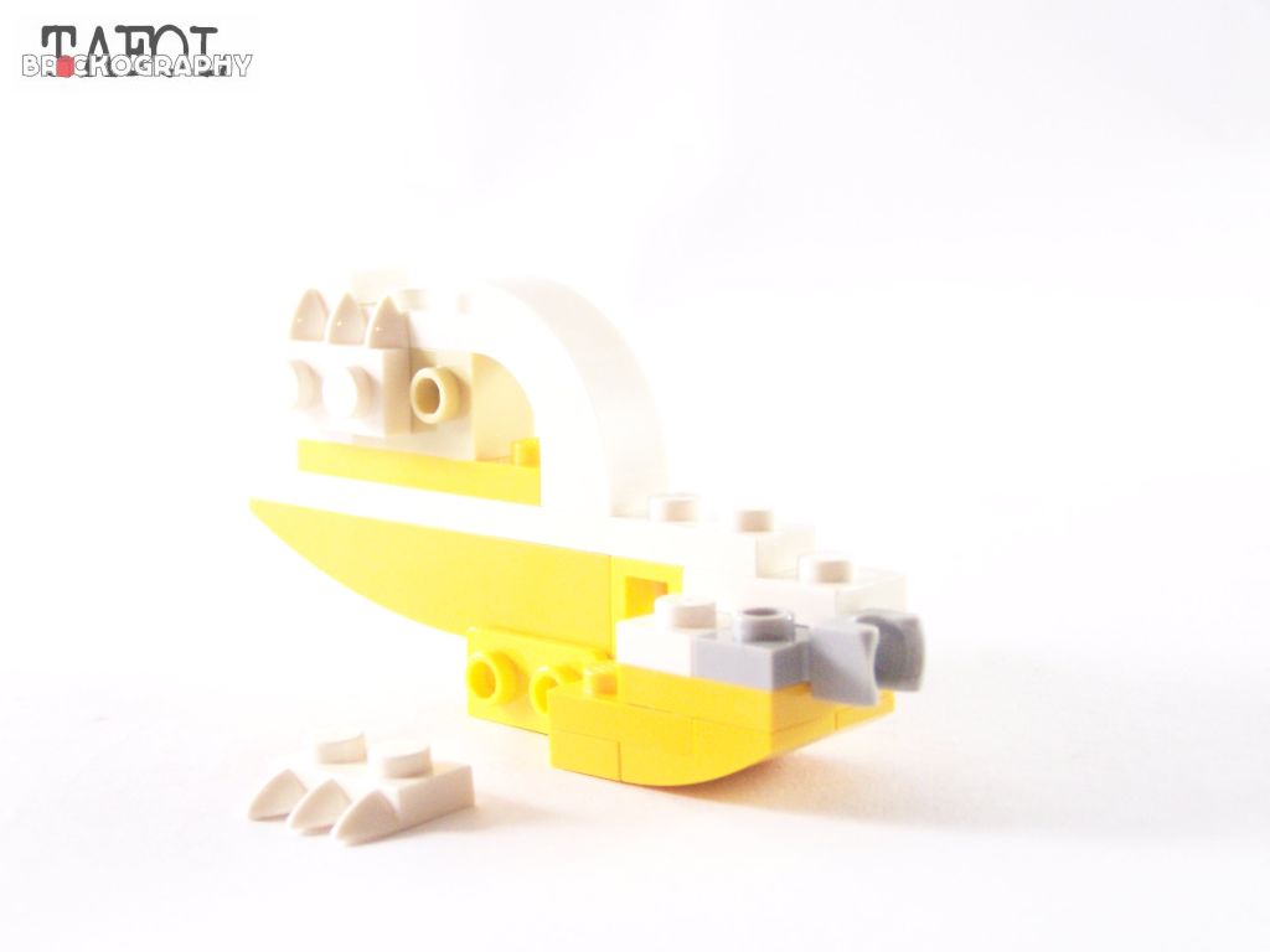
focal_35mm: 67
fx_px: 2458
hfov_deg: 29.0
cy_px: 476
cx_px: 635
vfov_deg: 21.9
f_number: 3.2
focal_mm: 11.1
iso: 400
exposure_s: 1/45
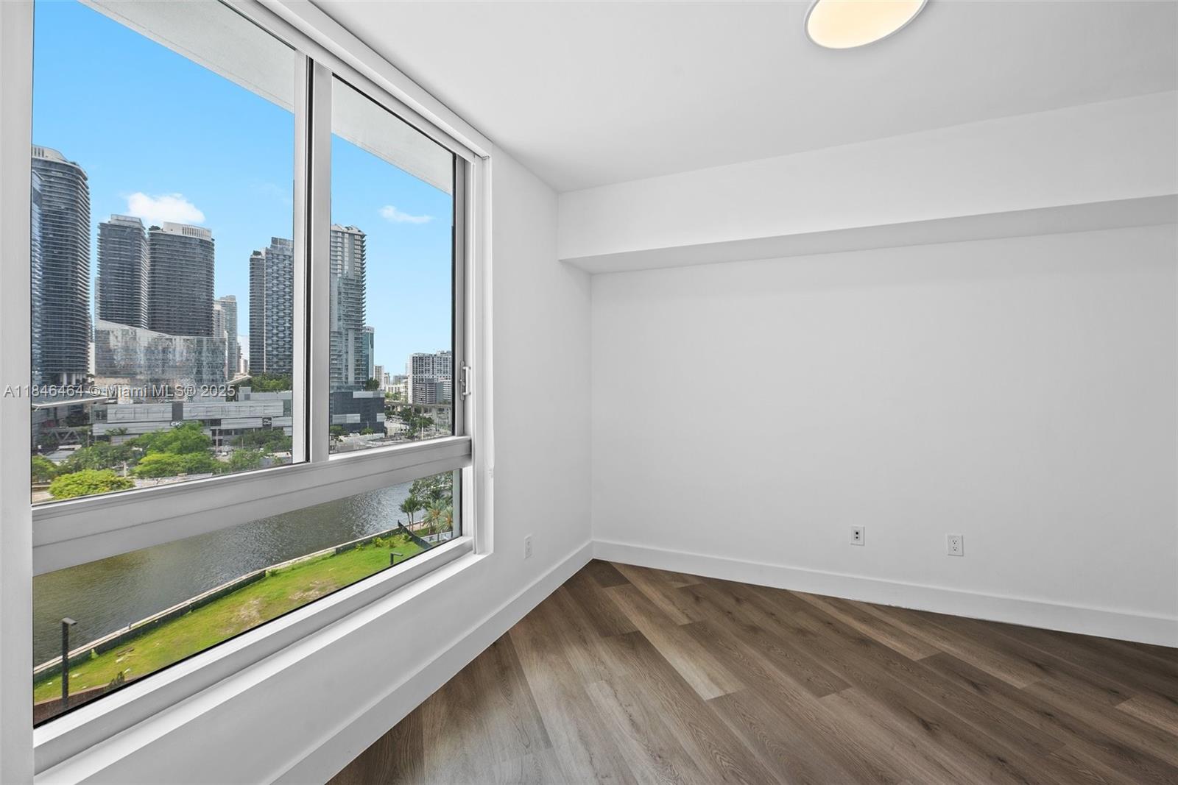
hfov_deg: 104.2
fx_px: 458
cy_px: 392
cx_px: 589
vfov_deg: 81.2
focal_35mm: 14
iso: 200
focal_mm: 14
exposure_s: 1/20
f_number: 8
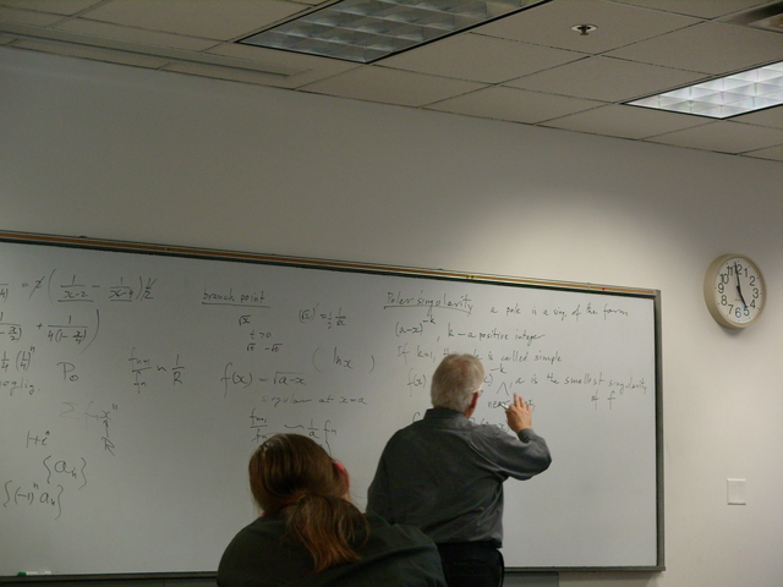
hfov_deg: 23.0
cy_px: 294
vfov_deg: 17.4
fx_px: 1923
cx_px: 392
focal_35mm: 85
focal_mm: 18.9
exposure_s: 1/60
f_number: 3.4
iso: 200
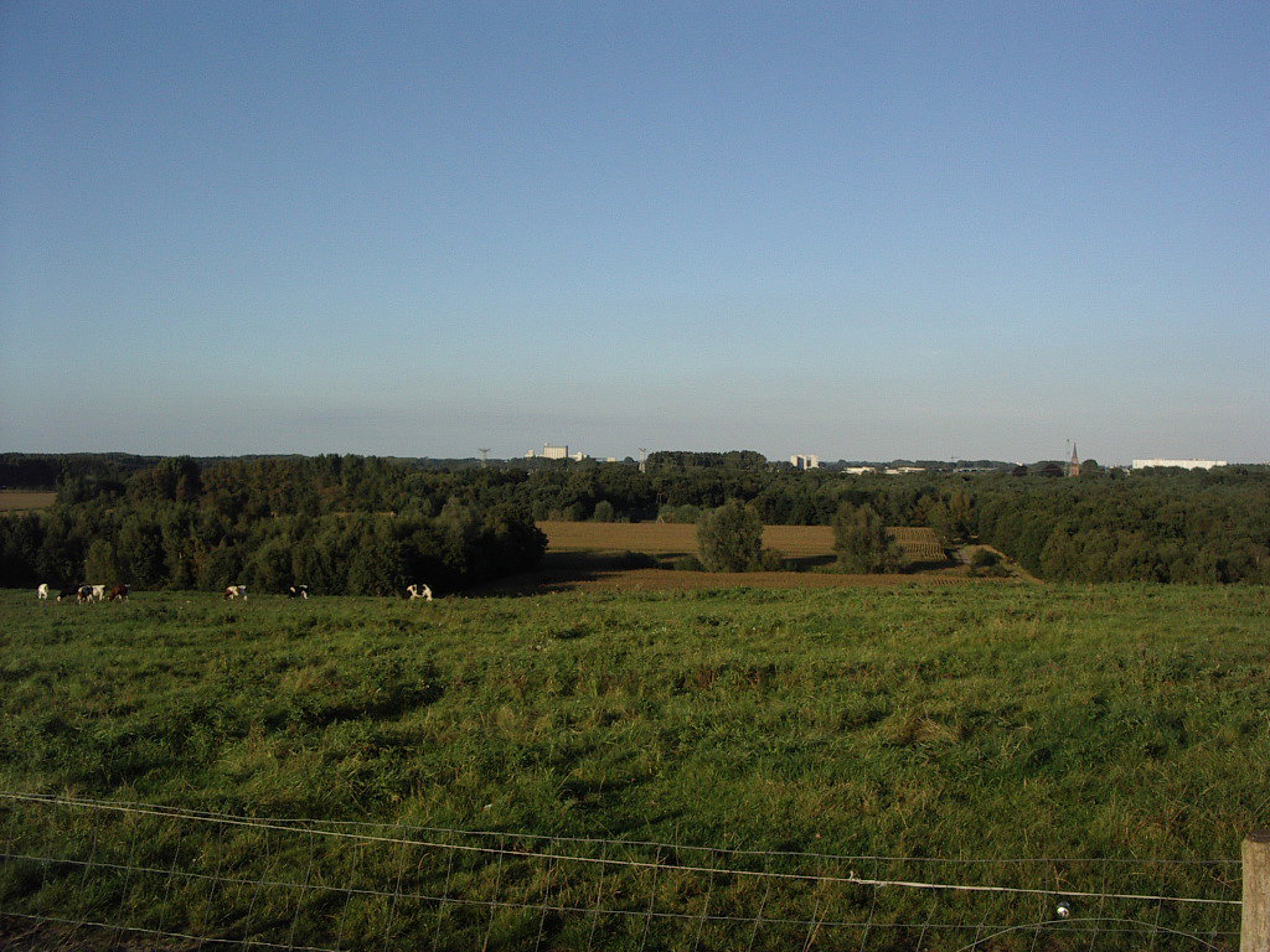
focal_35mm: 38
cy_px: 476
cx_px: 635
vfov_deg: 37.7
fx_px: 1394
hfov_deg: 49.0
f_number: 4.8
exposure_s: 1/500
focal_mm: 5.8
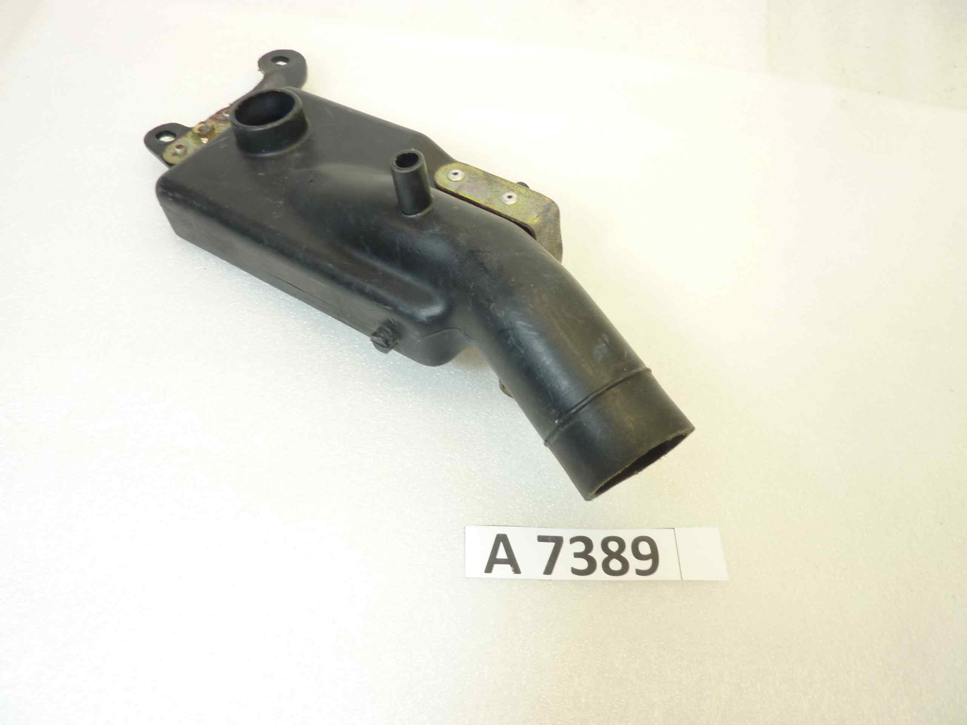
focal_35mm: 25
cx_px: 484
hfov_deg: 69.4
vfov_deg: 54.9
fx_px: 698
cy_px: 362
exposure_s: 1/20
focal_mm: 4.1
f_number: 3.3
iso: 80
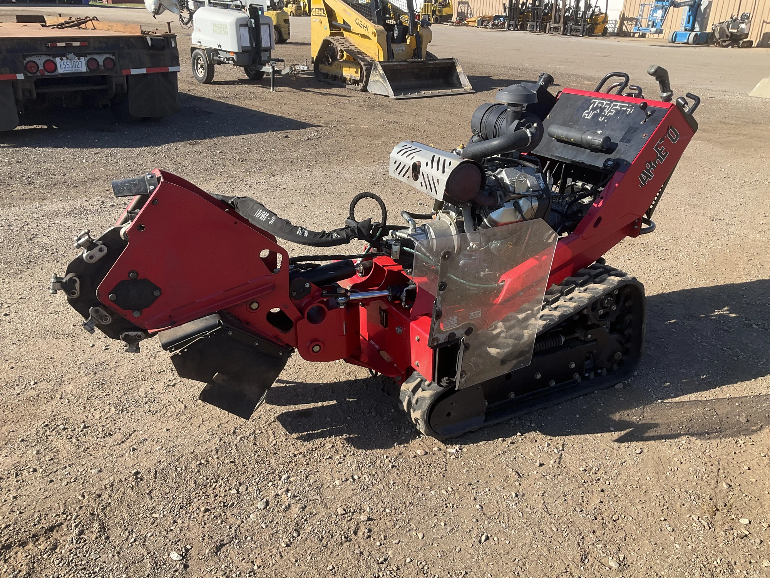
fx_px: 645
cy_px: 289
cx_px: 385
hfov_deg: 61.7
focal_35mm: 29
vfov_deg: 48.2
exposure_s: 1/842
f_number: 1.8
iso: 25
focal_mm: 3
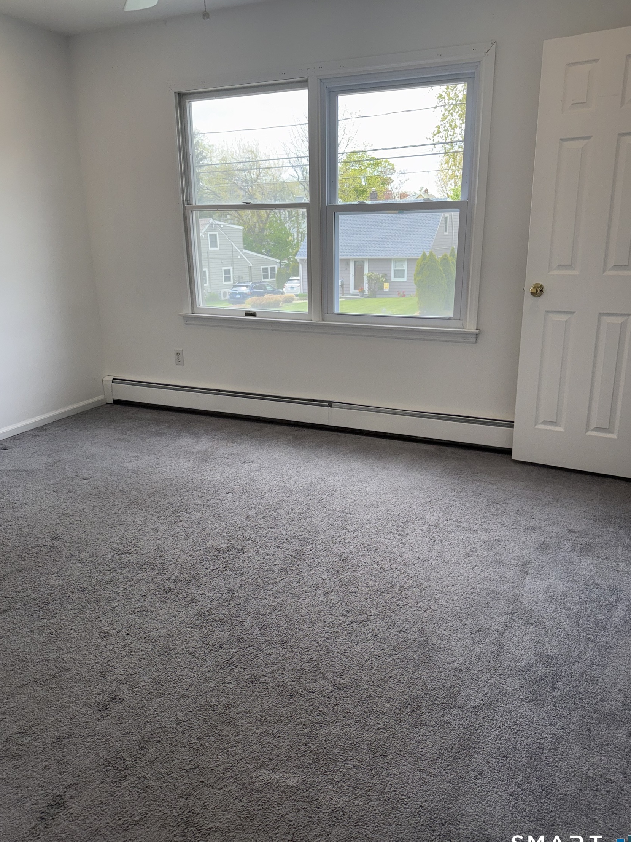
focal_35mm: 25
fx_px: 608
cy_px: 422
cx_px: 315
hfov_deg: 54.9
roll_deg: +1.2
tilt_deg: -16.3
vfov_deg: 69.4
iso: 100
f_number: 1.78
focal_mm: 6.76
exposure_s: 1/796
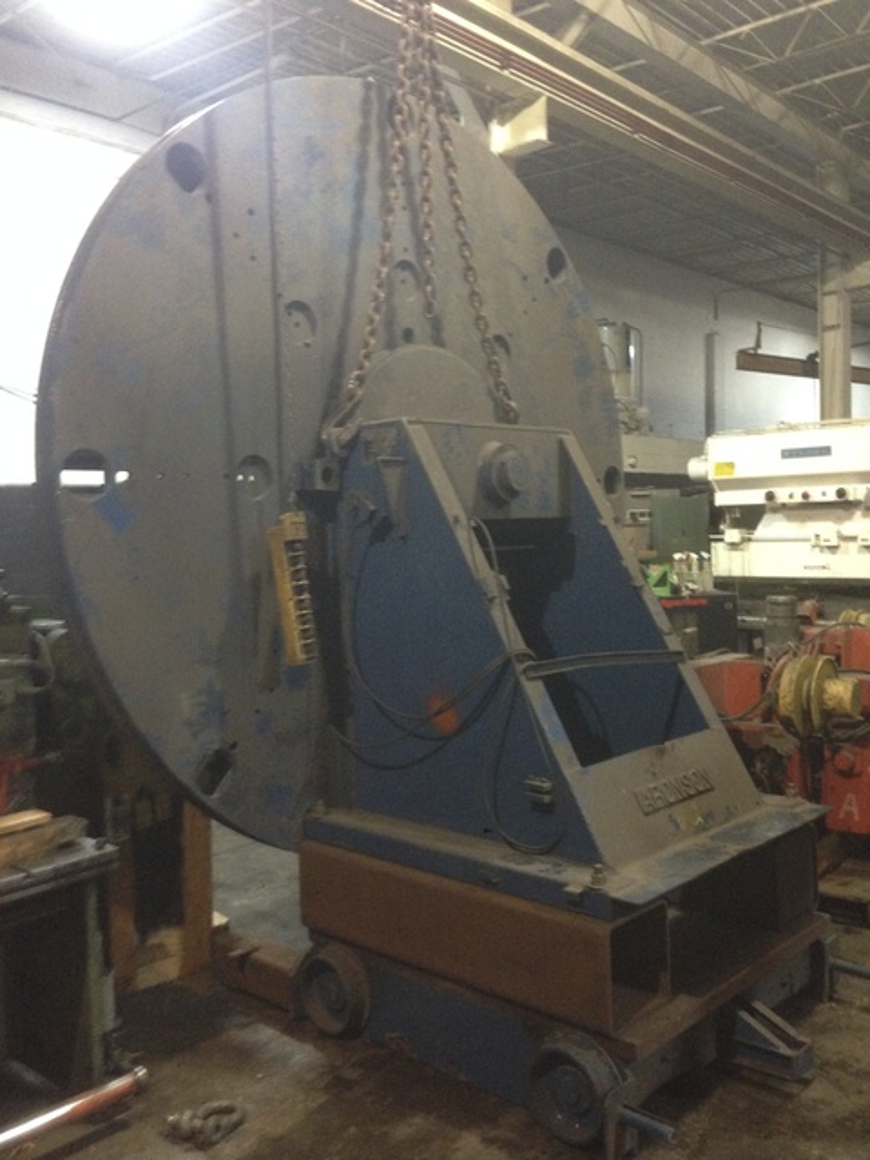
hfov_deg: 42.9
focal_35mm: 33
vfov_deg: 55.4
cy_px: 580
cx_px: 435
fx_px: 1106
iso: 400
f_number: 2.4
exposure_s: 1/15
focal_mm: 4.12
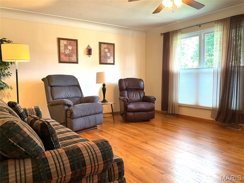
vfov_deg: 48.2
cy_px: 92
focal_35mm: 29
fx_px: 204
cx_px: 122
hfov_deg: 61.7
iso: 80
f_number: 1.8
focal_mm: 3
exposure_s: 1/60
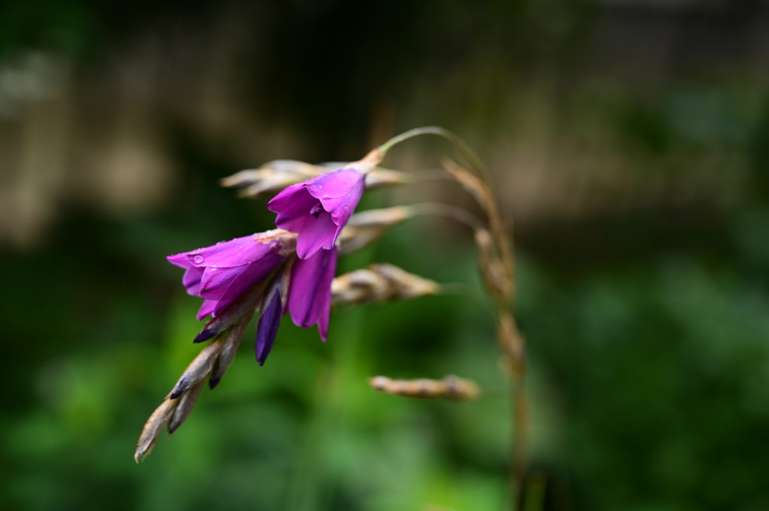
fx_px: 1494
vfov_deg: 19.4
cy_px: 256
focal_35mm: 70
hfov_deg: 28.9
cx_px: 384
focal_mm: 70
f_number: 4.5
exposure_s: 1/100
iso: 100
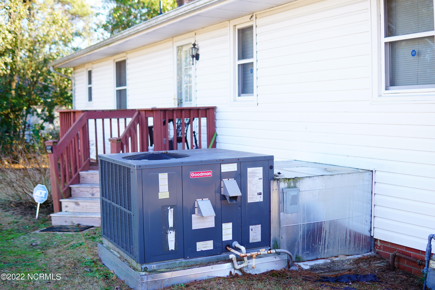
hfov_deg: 43.6
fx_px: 544
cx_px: 218
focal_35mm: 45
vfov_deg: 29.9
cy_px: 145
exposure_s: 1/250
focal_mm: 30
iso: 100
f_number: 2.2
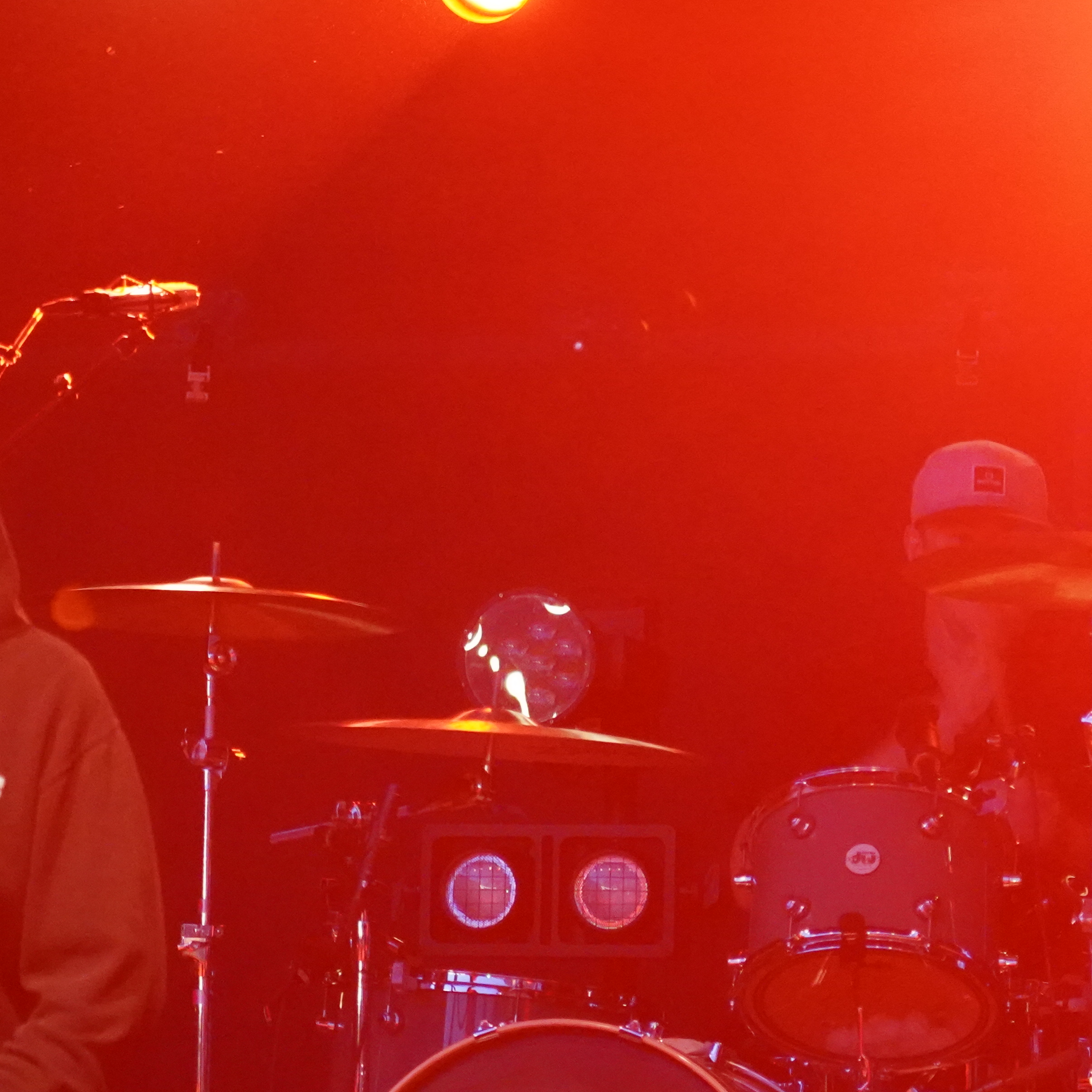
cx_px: 306
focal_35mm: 222
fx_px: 7923
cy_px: 536
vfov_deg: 7.9
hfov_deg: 7.9
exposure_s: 1/50
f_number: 4
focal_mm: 105
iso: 12800
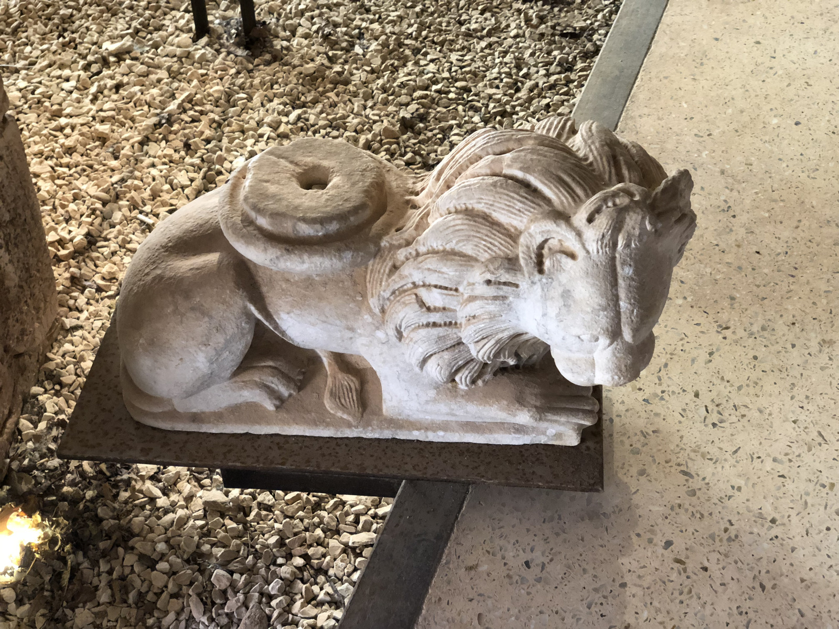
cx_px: 420
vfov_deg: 28.0
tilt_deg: -42.7
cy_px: 314
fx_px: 1260
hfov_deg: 36.8
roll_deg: +4.0
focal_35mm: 52
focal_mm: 6
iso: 125
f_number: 2.4
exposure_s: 1/25
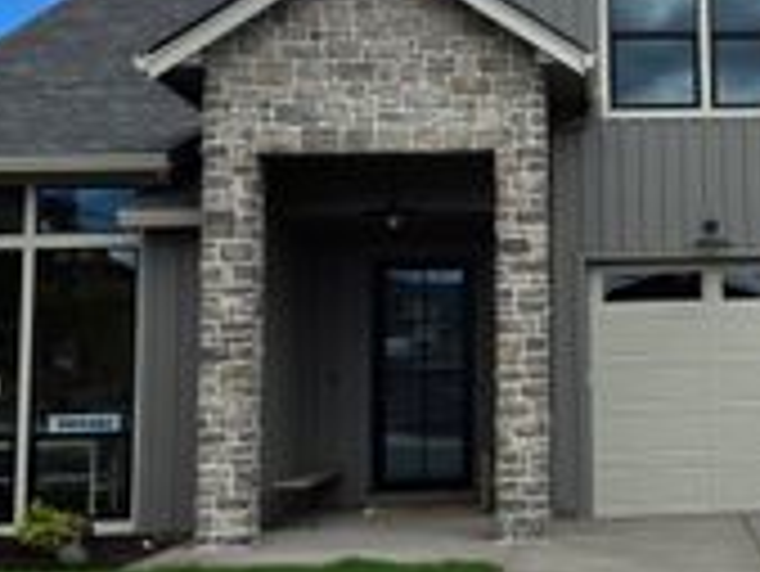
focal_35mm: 68
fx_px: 1494
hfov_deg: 27.2
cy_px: 200
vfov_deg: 21.6
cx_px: 729
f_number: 1.7
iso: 80
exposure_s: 1/7626
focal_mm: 6.3
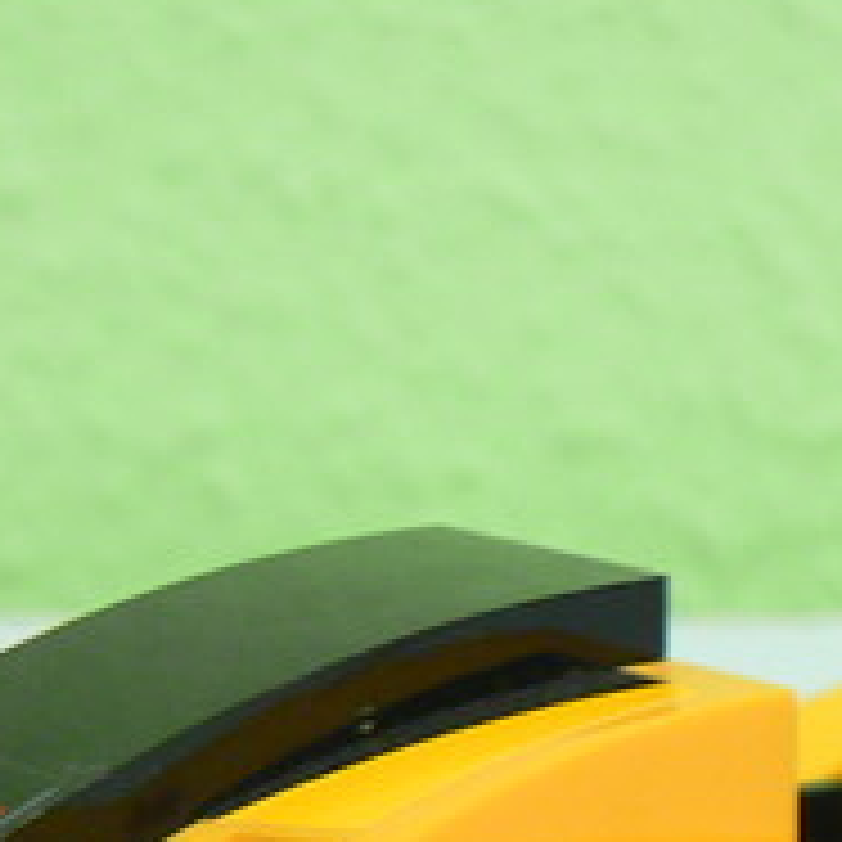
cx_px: 608
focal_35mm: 153
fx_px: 4210
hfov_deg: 11.4
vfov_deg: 11.3
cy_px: 912
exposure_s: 1/8
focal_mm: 6
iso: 100
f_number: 2.8
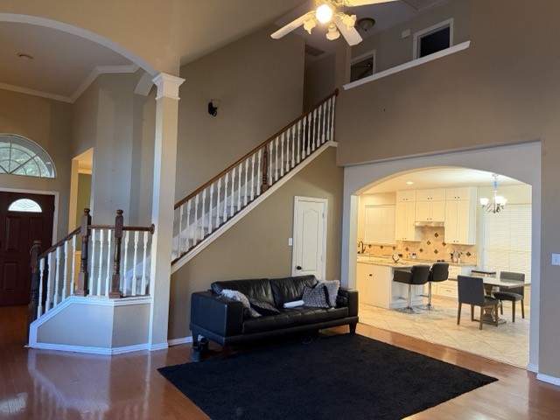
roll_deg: -1.8
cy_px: 210
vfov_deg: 56.8
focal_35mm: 24
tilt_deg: +1.4
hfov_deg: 71.6
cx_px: 280
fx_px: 388
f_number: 1.78
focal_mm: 6.76
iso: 640
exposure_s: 1/60
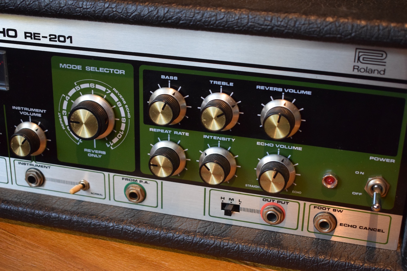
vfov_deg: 23.8
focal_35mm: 57
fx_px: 644
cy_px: 136
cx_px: 204
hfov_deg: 35.1
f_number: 4.8
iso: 2500
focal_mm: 38
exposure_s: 1/60
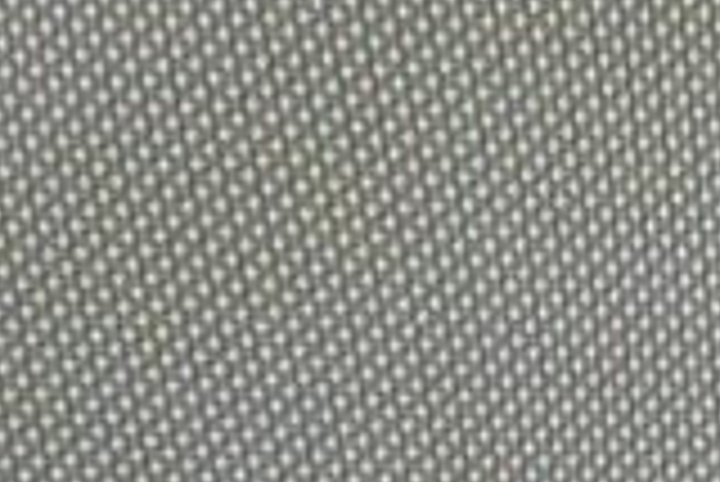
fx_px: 4224
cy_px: 1417
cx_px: 2205
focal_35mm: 211
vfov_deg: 6.1
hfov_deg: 8.2
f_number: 20
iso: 6400
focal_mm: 22
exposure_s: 1/20
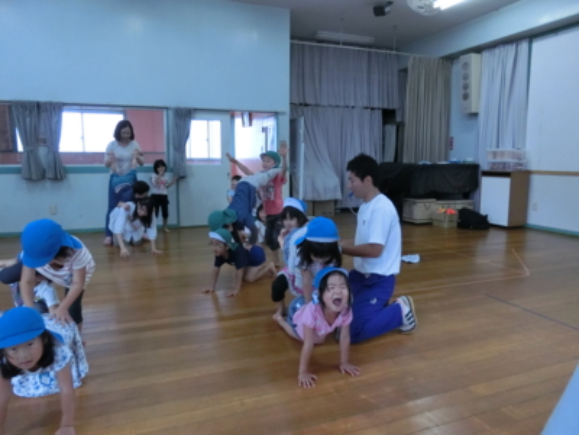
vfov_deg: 54.9
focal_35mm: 25
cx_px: 290
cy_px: 218
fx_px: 418
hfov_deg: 69.4
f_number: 3.5
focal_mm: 4.5
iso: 800
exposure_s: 1/160
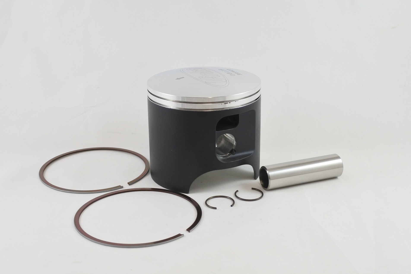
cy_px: 137
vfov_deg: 35.1
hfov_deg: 50.7
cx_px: 206
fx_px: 434
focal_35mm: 38
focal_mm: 14.3
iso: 400
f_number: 4
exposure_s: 1/160
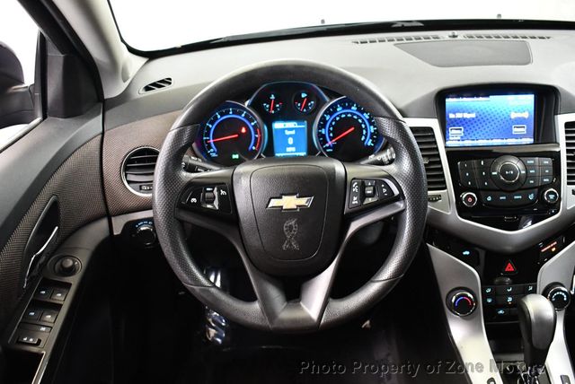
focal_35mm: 36
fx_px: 576
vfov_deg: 36.9
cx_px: 288
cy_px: 192
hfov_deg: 53.1
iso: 4000
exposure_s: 1/60
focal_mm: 18
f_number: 3.5
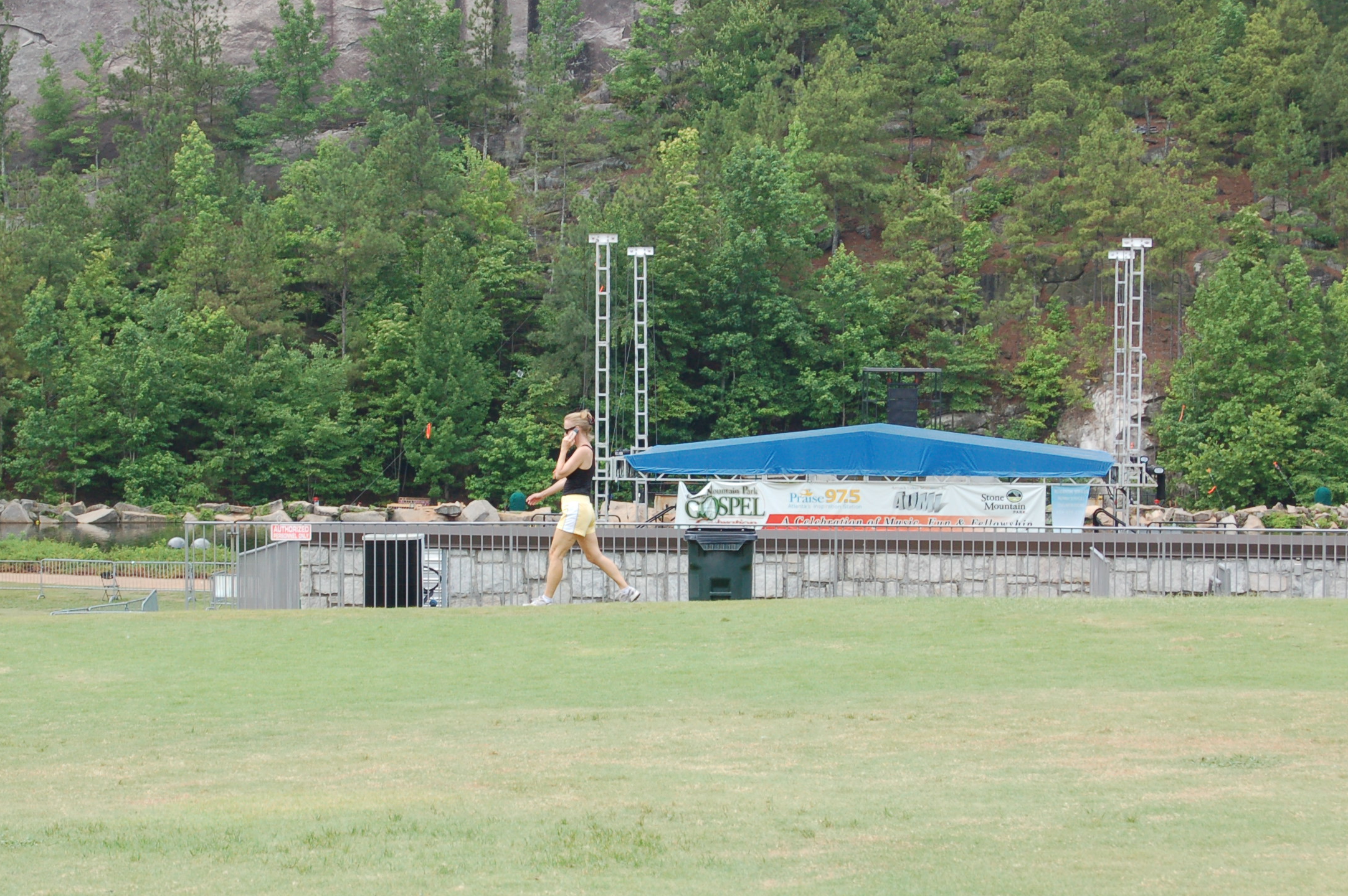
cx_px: 586
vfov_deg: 11.9
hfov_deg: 17.8
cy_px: 440
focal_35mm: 115
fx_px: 4291
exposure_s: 1/200
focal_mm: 55
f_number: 7.1
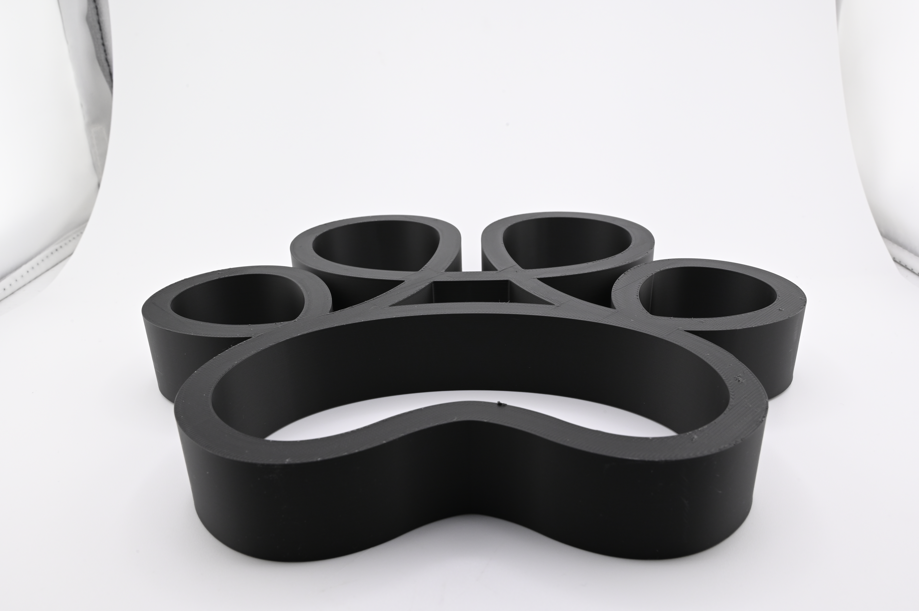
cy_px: 306
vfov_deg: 44.9
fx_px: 740
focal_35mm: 29
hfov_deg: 63.7
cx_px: 460
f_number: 20
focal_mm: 29
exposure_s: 1/160
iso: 1000
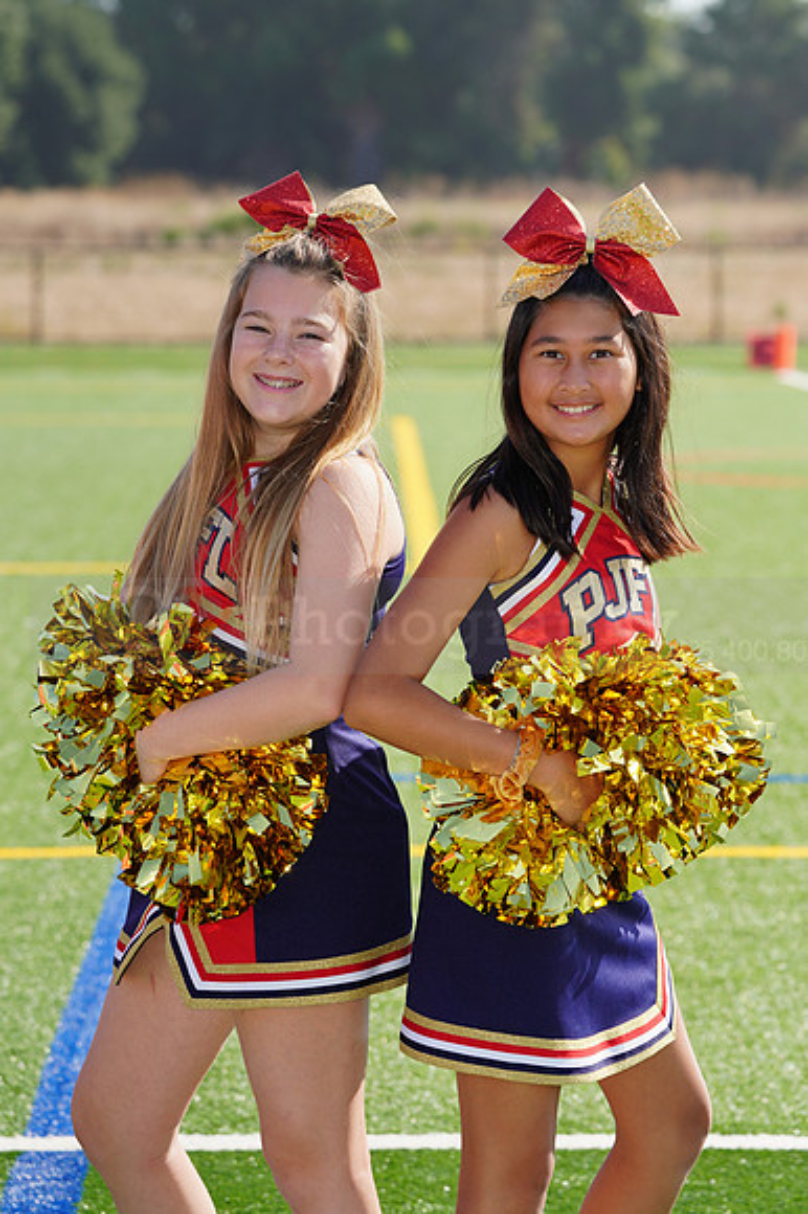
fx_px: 6033
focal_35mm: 179
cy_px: 607
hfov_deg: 7.7
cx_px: 404
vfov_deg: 11.5
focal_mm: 179
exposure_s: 1/250
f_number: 8
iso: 100
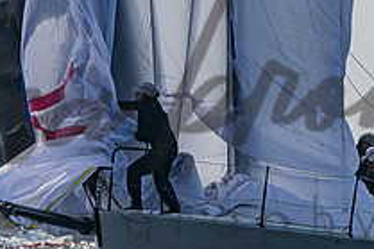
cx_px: 257
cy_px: 176
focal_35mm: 736
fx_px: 7640
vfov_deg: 1.9
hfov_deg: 2.8
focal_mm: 210
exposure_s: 1/5000
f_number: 6.3
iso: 320
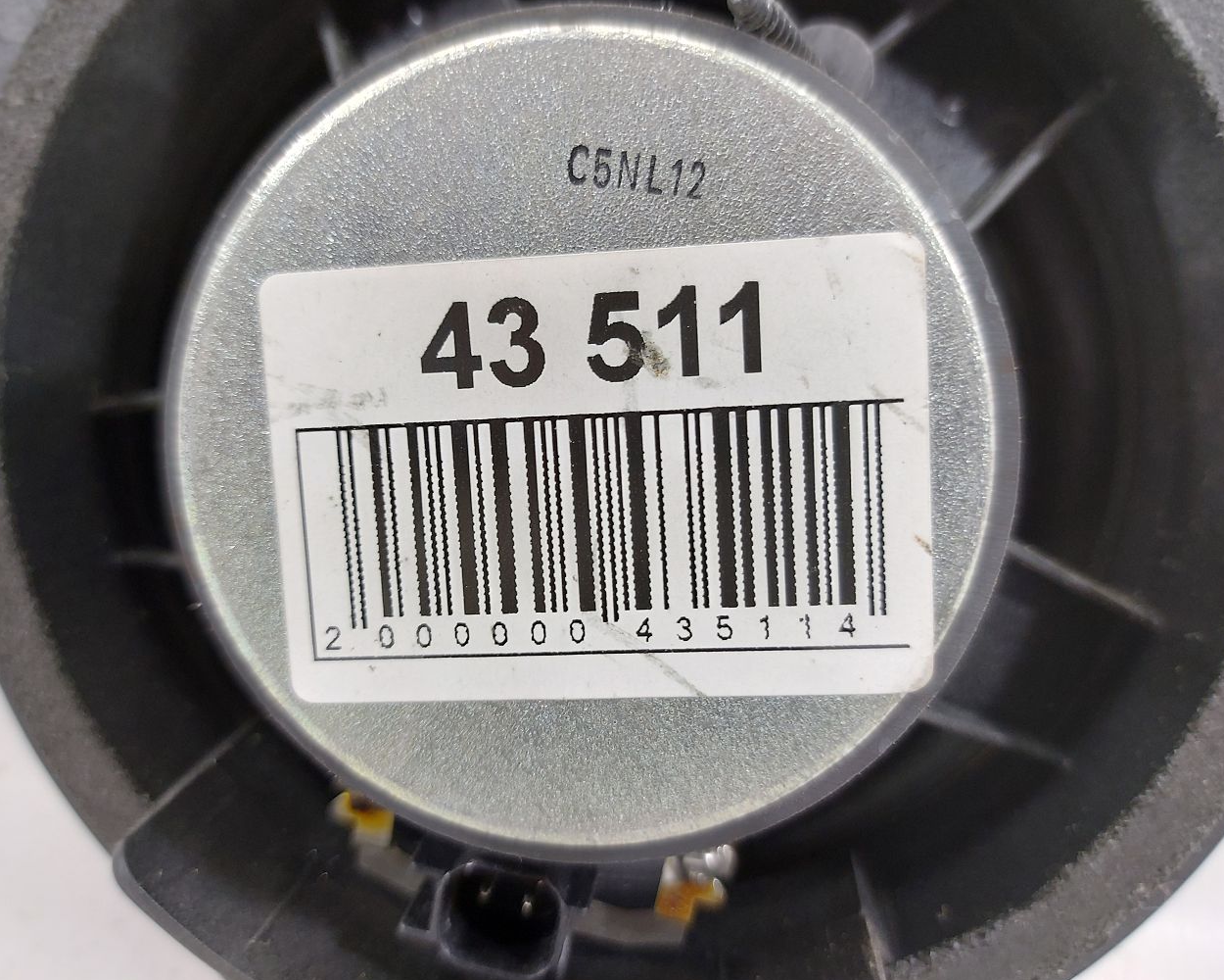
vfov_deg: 54.9
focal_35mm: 26
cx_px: 582
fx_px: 942
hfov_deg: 66.0
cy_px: 475
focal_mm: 5.23
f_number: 1.8
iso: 100
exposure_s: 1/50
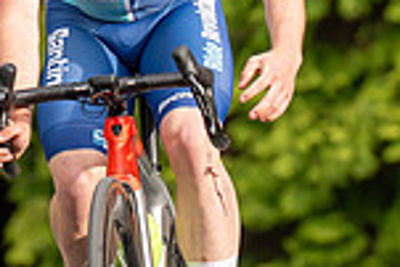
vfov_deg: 1.6
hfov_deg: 2.3
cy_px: -169
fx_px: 9754
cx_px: 185
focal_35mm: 877
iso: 400
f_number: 4
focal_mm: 155
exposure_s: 1/800
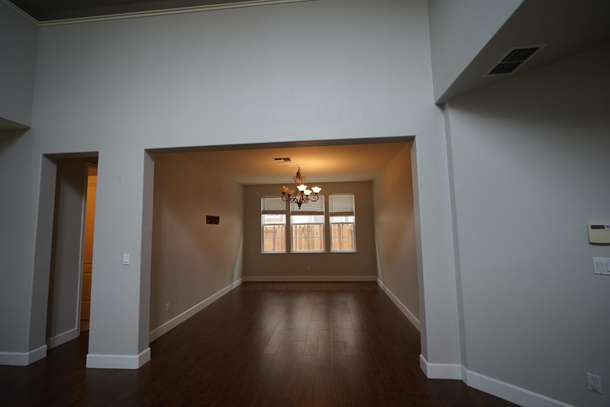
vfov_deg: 73.7
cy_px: 204
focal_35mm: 16
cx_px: 305
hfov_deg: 96.7
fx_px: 271
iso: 1000
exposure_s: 1/160
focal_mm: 16
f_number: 4
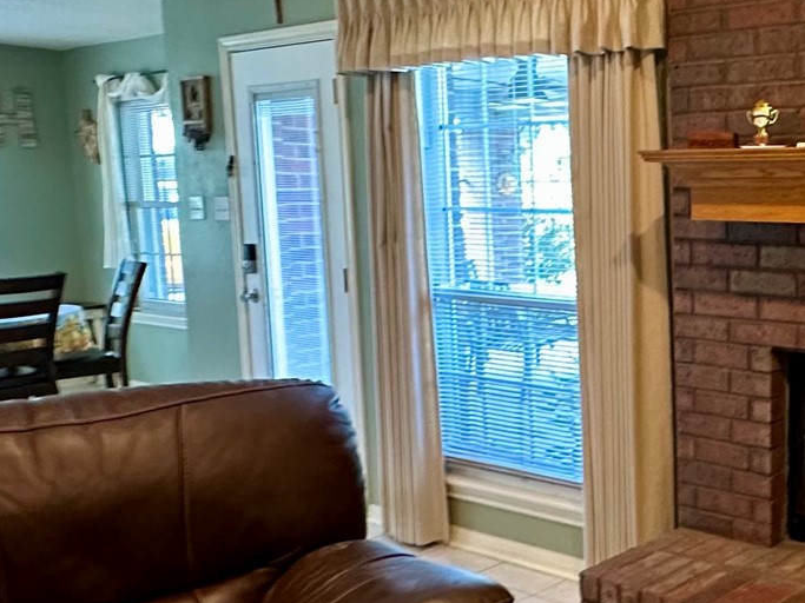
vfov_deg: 34.3
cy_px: 297
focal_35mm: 42
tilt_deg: -7.1
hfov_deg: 38.0
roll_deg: +0.7
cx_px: 866
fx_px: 977
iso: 500
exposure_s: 1/42
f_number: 2.2
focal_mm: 2.22
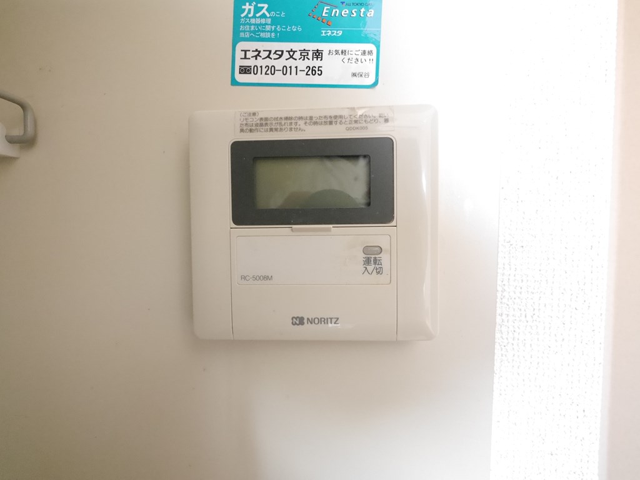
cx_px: 320
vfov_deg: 78.1
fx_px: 296
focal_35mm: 16
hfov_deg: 94.5
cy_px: 240
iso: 3200
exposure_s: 1/80
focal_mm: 8
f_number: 4
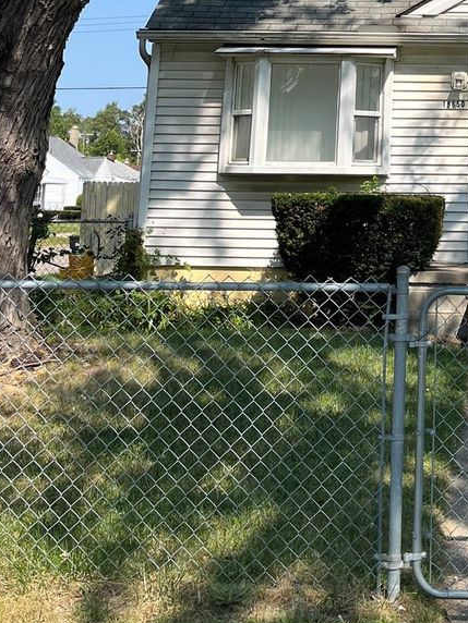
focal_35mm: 62
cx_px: 508
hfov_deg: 22.4
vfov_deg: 28.8
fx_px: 1118
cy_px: -32
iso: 50
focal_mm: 5.1
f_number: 1.6
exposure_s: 1/2571
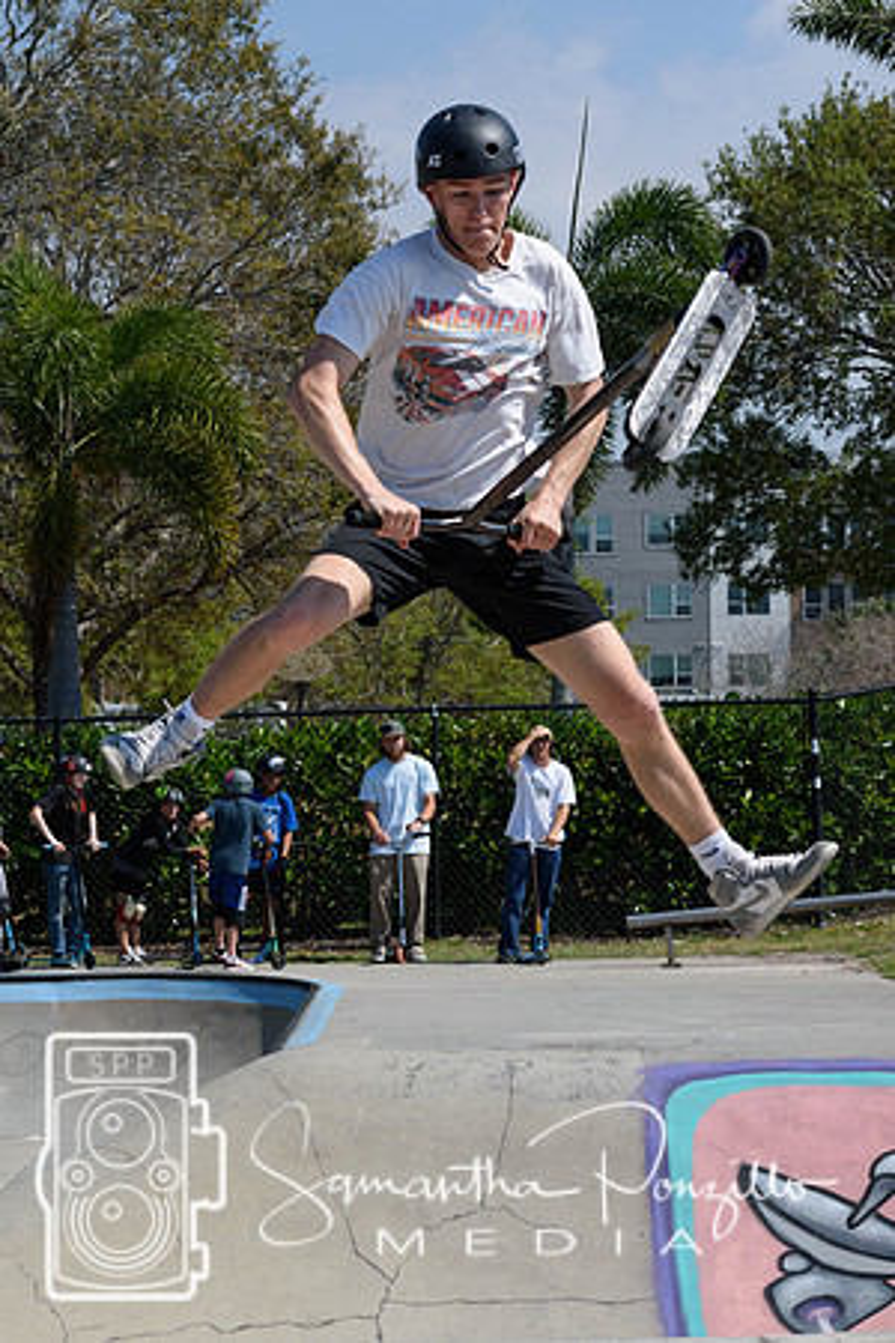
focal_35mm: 112
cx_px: 448
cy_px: 672
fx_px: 4195
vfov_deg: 18.2
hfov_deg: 12.2
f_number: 8
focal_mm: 75
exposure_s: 1/1000
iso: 200
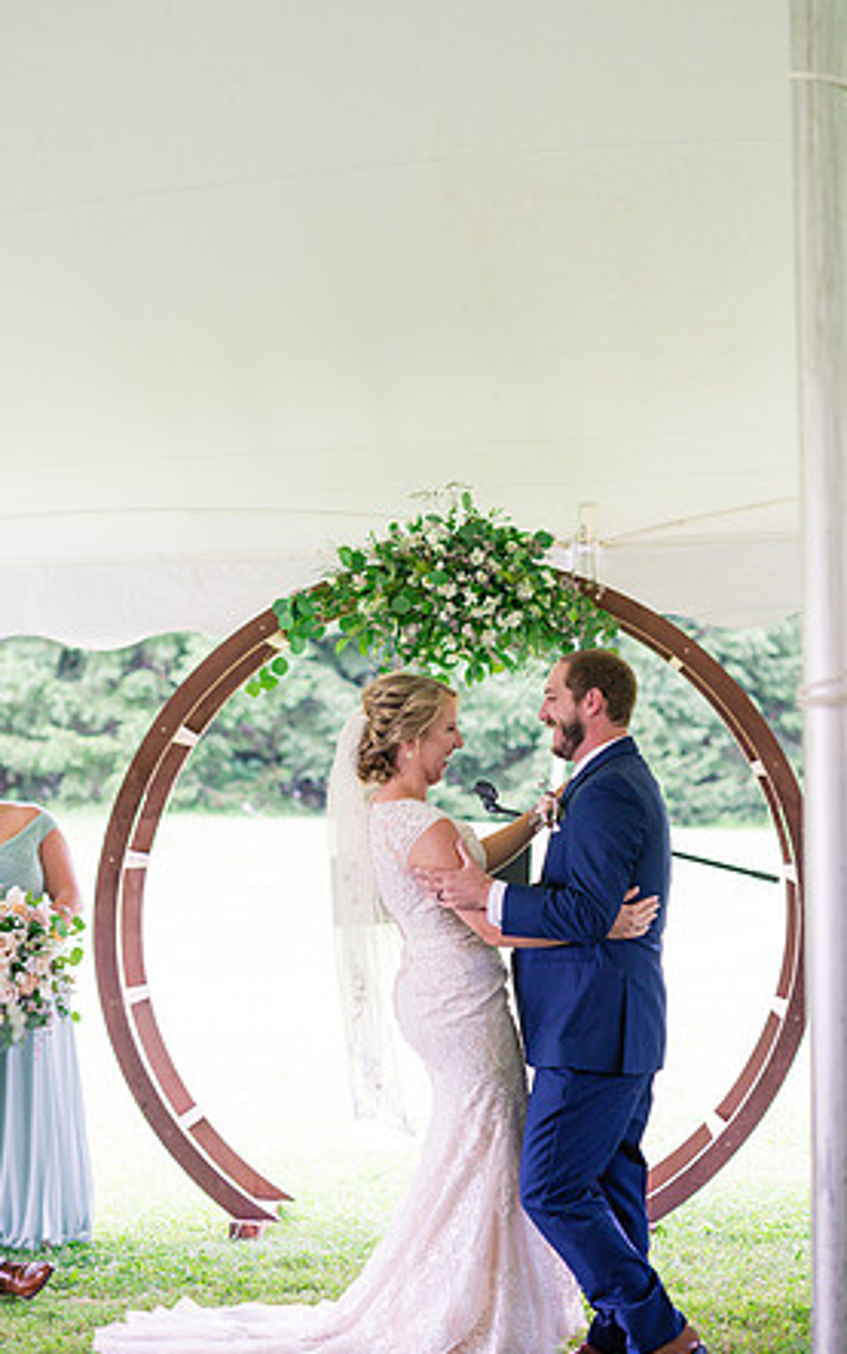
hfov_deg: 14.9
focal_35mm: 88
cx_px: 437
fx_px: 3249
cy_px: 679
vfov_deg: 23.6
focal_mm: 85
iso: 500
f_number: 3.2
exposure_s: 1/250
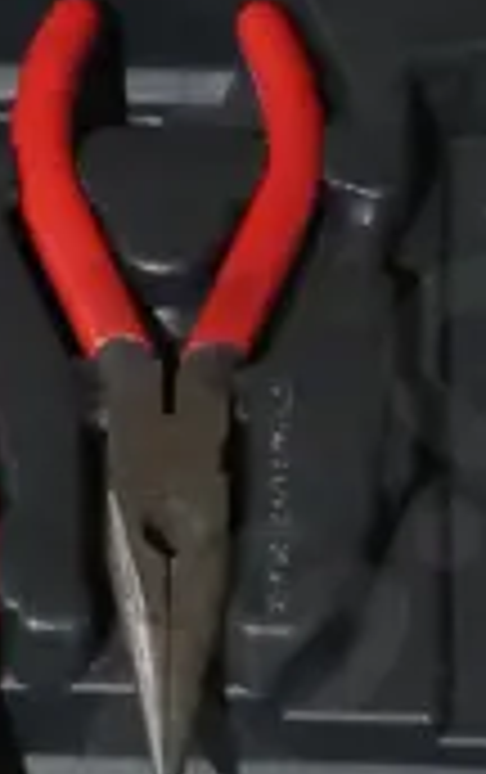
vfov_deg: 7.0
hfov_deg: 4.5
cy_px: 1512
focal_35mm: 290
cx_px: -378
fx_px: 6125
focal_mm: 23
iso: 3200
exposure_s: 1/50
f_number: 5.1
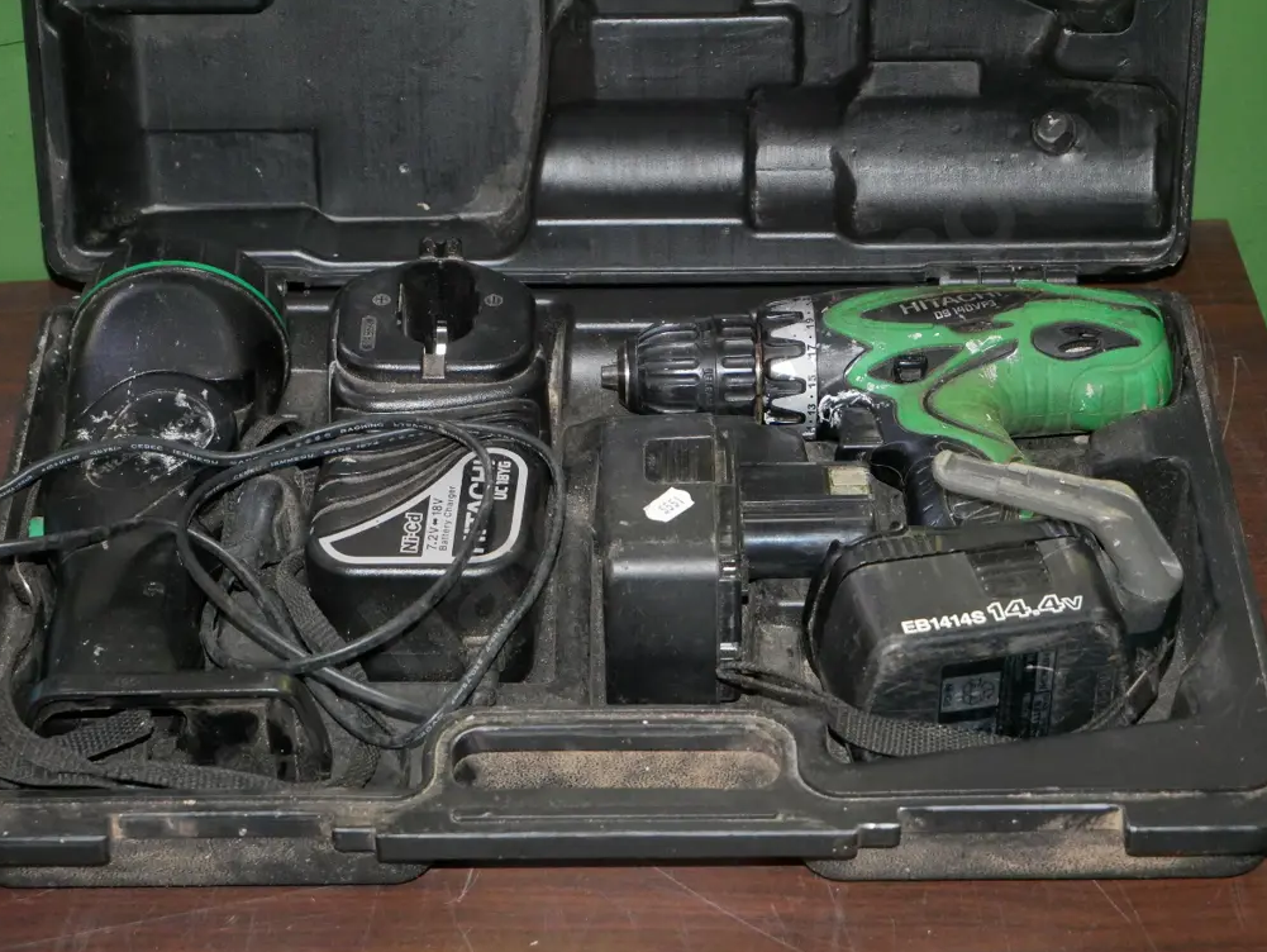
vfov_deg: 16.8
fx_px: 3223
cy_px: 480
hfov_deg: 22.2
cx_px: 629
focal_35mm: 88
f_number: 5.6
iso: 3200
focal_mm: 43
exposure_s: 1/100
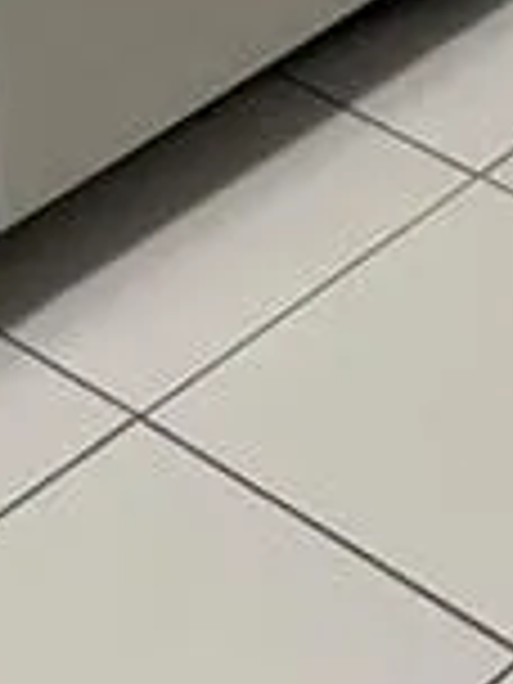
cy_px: -1395
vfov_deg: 8.6
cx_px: 594
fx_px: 3735
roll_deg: -0.5
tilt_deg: -12.1
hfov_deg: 7.8
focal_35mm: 189
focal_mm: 6.76
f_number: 1.78
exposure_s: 1/60
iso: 125
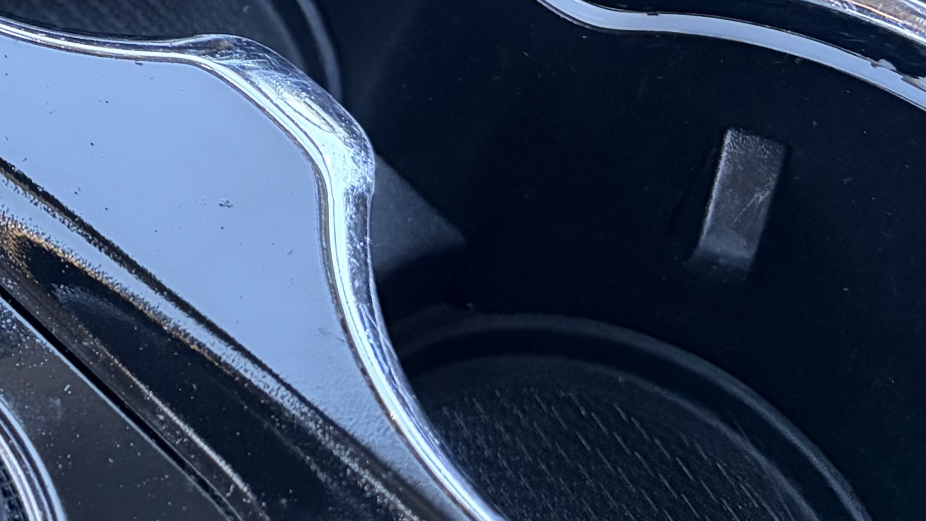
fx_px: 2234
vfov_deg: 12.7
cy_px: -243
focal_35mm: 91
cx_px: -404
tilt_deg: -48.8
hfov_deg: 20.5
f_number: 1.6
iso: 400
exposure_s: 1/60
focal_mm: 5.96
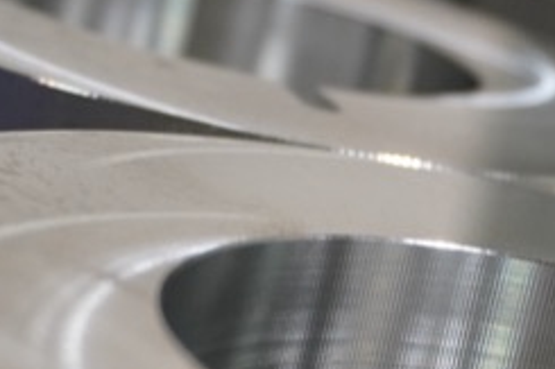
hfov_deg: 14.7
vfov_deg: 10.0
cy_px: 318
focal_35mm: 137
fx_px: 2111
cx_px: 562
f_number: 4.5
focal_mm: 28
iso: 1000
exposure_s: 1/60
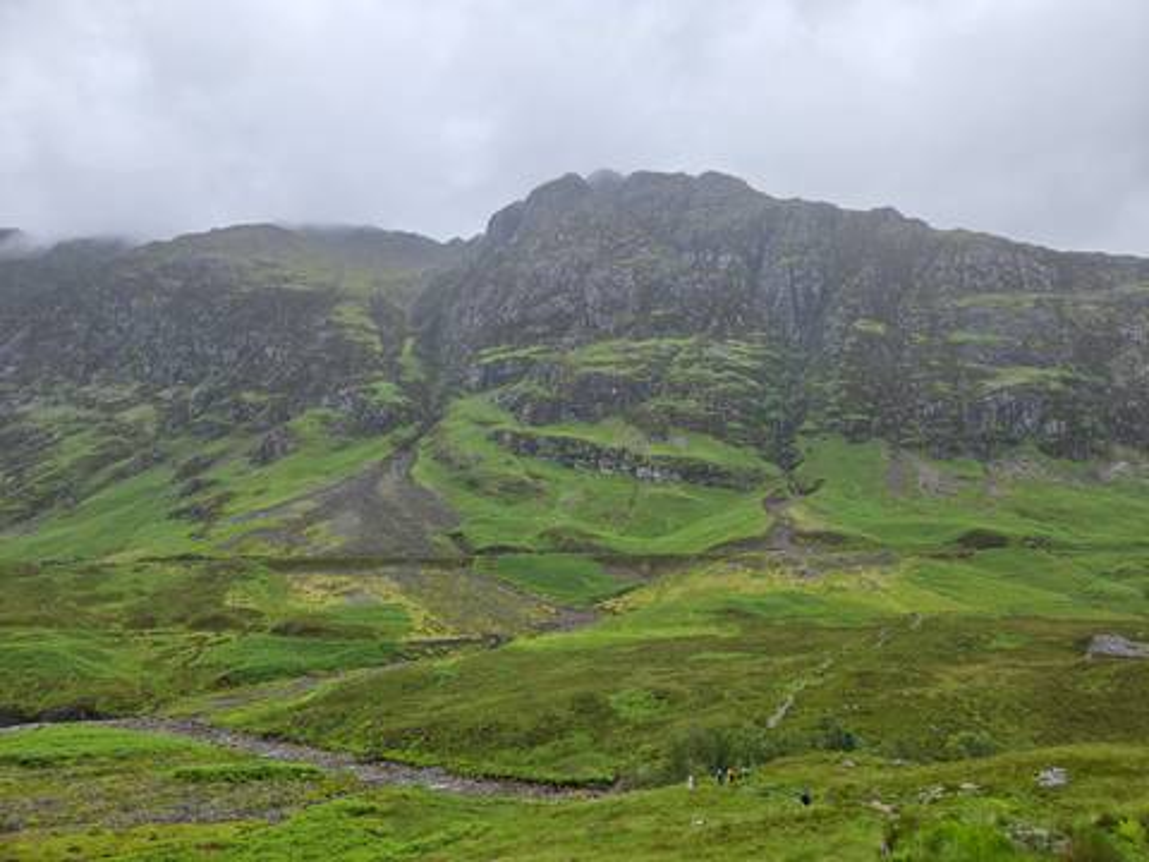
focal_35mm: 23
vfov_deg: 58.9
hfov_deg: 73.9
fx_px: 763
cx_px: 574
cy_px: 431
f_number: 1.8
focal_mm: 5.4
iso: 25
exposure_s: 1/876
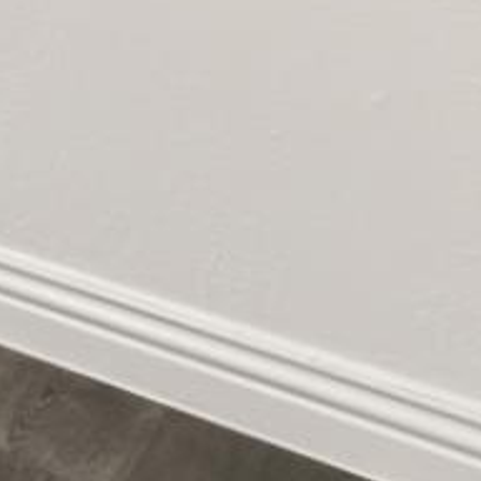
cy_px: -701
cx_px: -1358
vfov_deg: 12.3
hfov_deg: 8.6
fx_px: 1718
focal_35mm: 109
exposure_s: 1/4
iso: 200
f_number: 6.3
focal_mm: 11
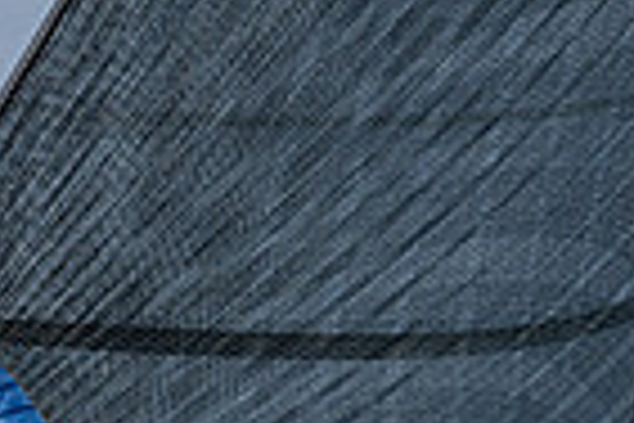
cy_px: 830
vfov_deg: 1.2
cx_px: 61
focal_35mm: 1141
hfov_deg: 1.8
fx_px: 20093
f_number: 5
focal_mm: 230
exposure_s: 1/6400
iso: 400
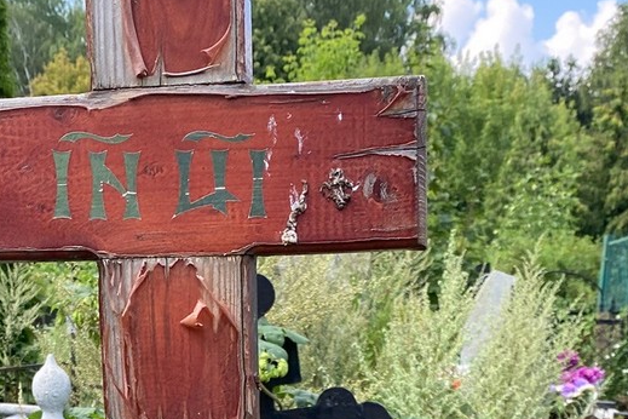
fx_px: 1308
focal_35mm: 75
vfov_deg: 16.9
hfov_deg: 26.9
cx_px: 248
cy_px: 585
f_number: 1.8
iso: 32
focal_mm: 4.25
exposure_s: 1/421
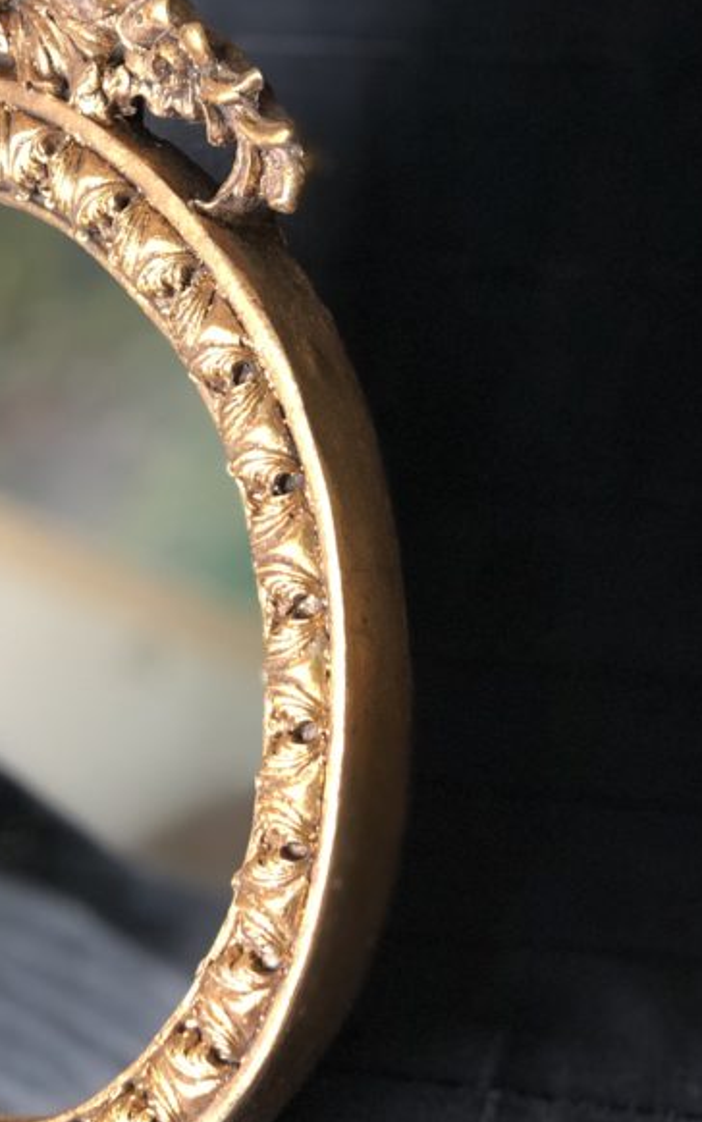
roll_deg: +1.9
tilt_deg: -26.5
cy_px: 628
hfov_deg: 13.4
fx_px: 2968
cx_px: 139
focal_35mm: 97
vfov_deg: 21.4
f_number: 2.4
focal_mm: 6
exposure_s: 1/13
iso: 160
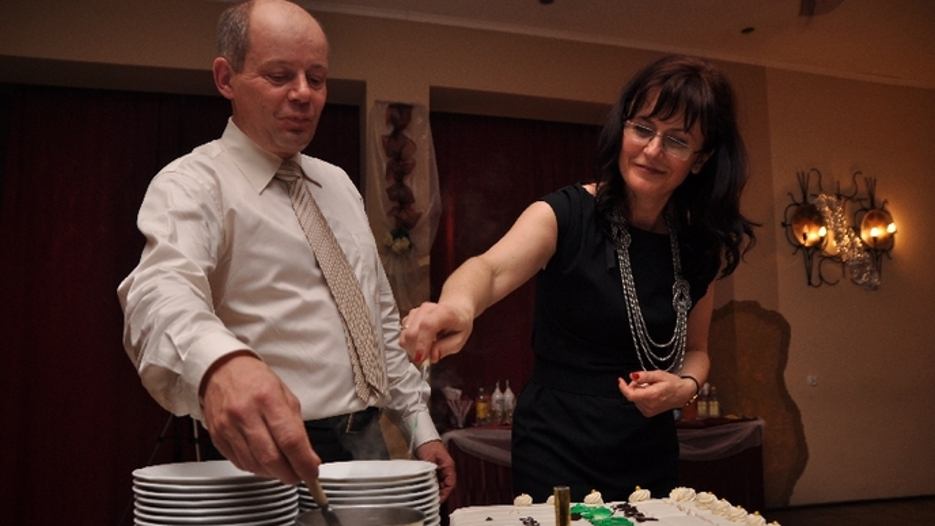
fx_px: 683
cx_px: 462
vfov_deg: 42.0
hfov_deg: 68.8
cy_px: 309
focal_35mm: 28
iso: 250
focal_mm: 17
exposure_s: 1/100
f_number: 3.2
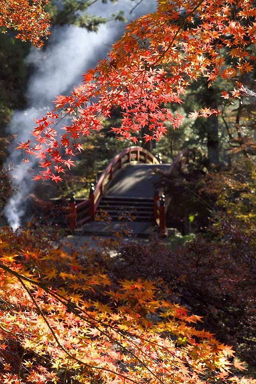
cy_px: 193
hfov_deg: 11.8
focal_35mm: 117
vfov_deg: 17.6
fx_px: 1242
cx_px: 127
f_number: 8
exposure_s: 1/200
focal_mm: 77
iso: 400
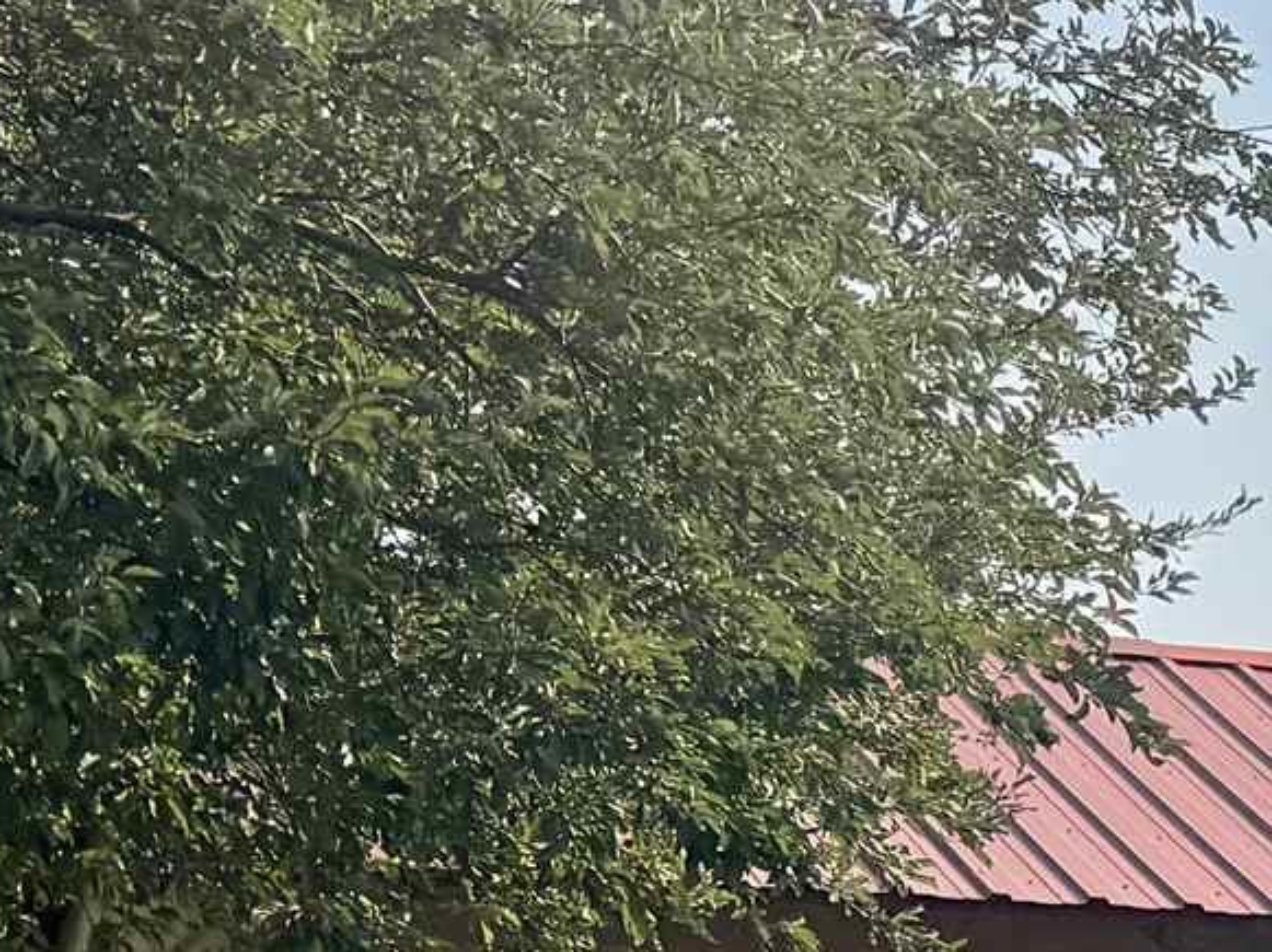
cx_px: 3236
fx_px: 4664
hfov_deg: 11.9
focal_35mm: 127
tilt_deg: -0.4
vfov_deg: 11.1
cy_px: 1569
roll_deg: +2.0
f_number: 1.78
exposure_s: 1/6173
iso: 100
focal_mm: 6.76
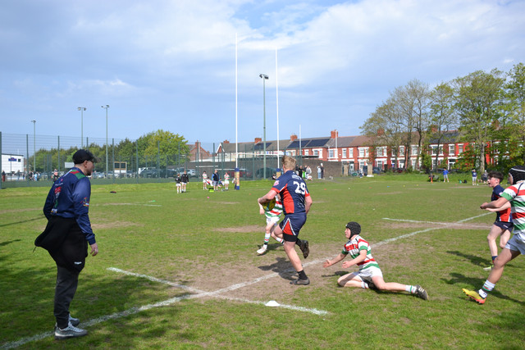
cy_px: 175
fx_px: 481
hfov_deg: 57.2
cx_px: 262
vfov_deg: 40.0
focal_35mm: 33
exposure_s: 1/1600
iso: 400
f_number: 6.3
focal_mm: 22
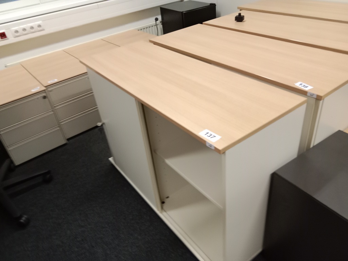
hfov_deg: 65.3
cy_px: 130
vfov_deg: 51.4
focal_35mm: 27
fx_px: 271
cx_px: 174
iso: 475
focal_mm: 3.65
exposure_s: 1/20
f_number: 2.2
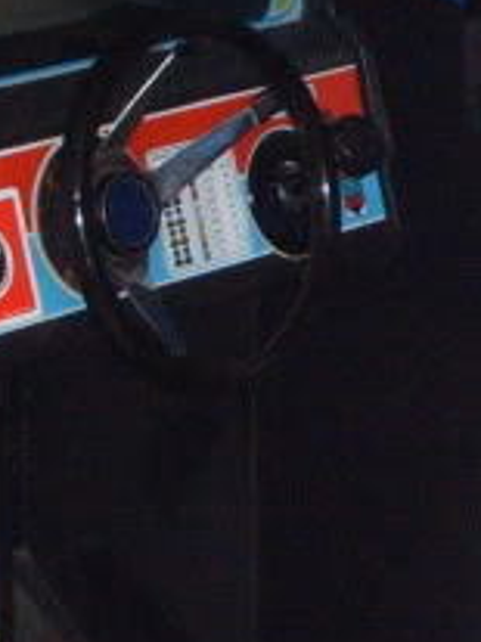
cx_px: 509
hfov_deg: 7.6
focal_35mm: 193
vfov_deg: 10.2
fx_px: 3579
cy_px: 406
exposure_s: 1/45
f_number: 3.5
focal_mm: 6.6
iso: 182
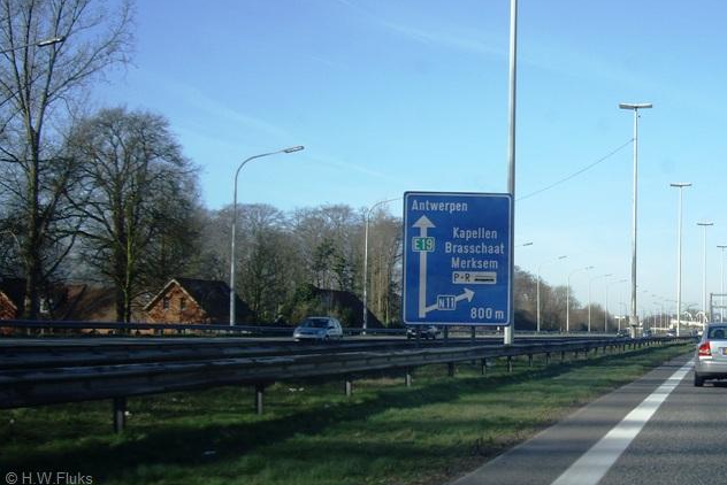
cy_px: 218
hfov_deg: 48.4
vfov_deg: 33.4
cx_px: 367
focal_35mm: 40
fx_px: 808
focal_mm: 7.9
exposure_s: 1/640
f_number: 2.8
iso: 64
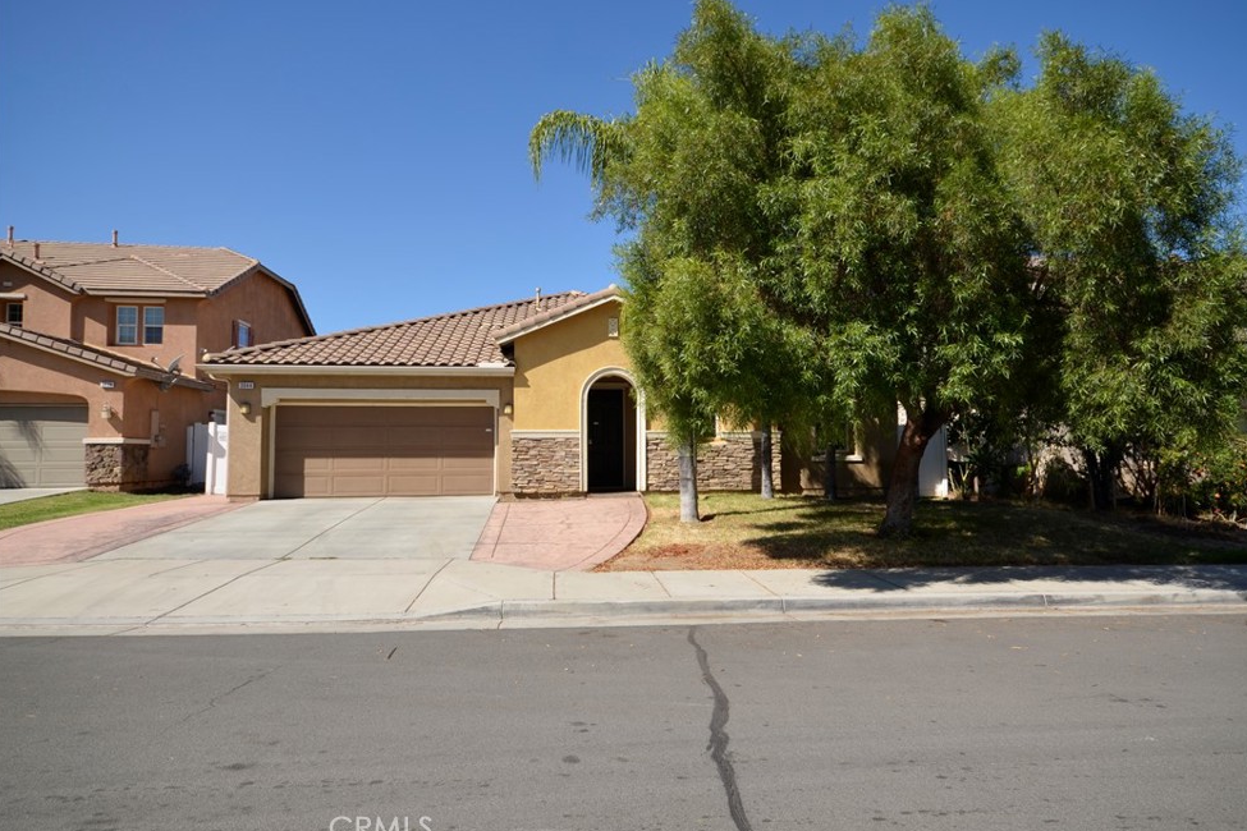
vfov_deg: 57.2
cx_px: 650
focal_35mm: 22
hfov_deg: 78.5
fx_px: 762
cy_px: 413
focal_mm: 14
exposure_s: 1/200
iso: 100
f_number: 10
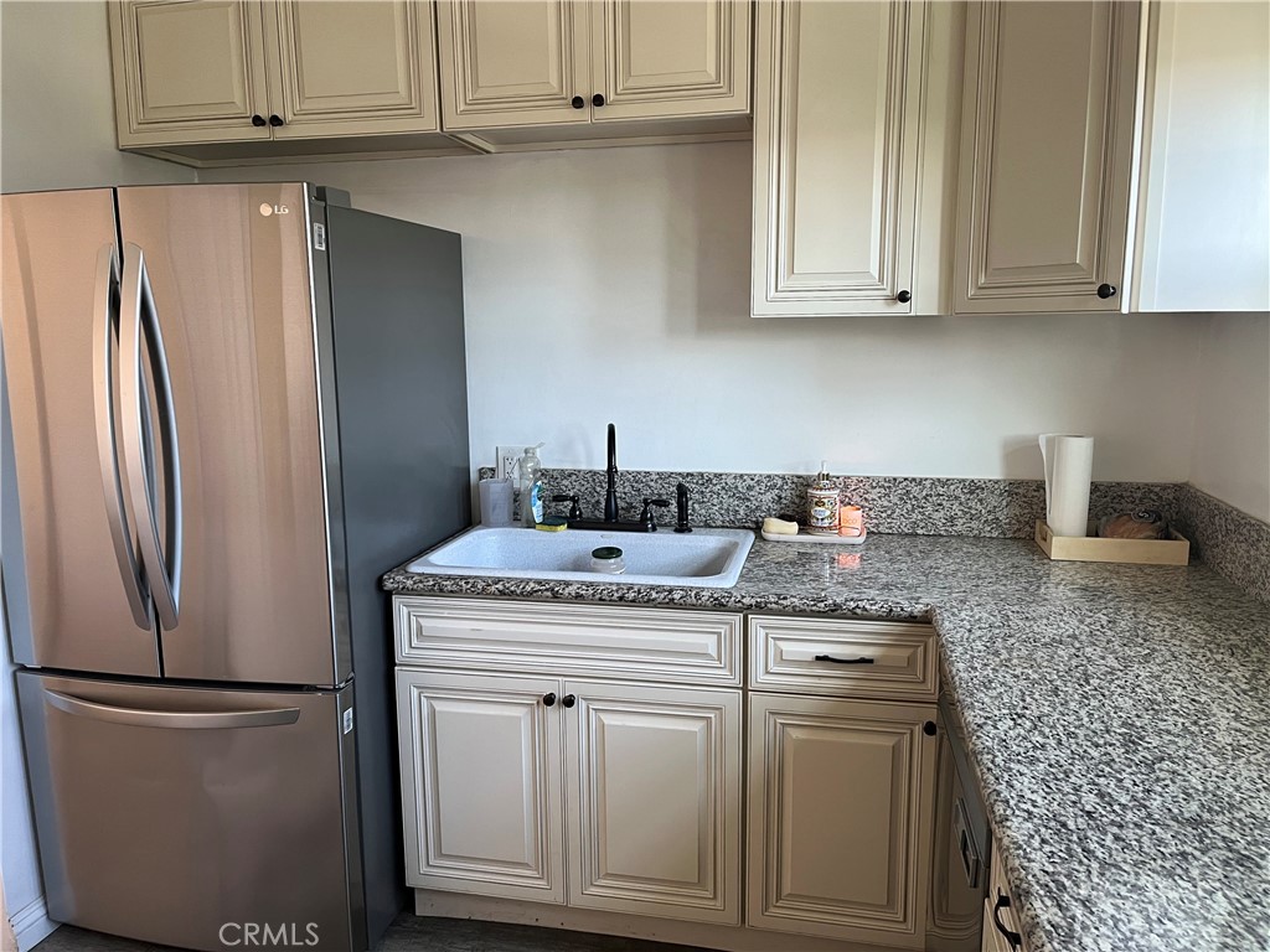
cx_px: 635
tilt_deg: -10.7
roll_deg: -0.2
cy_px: 476
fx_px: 954
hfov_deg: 67.3
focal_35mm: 26
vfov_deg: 53.1
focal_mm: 5.1
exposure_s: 1/83
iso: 125
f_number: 1.6
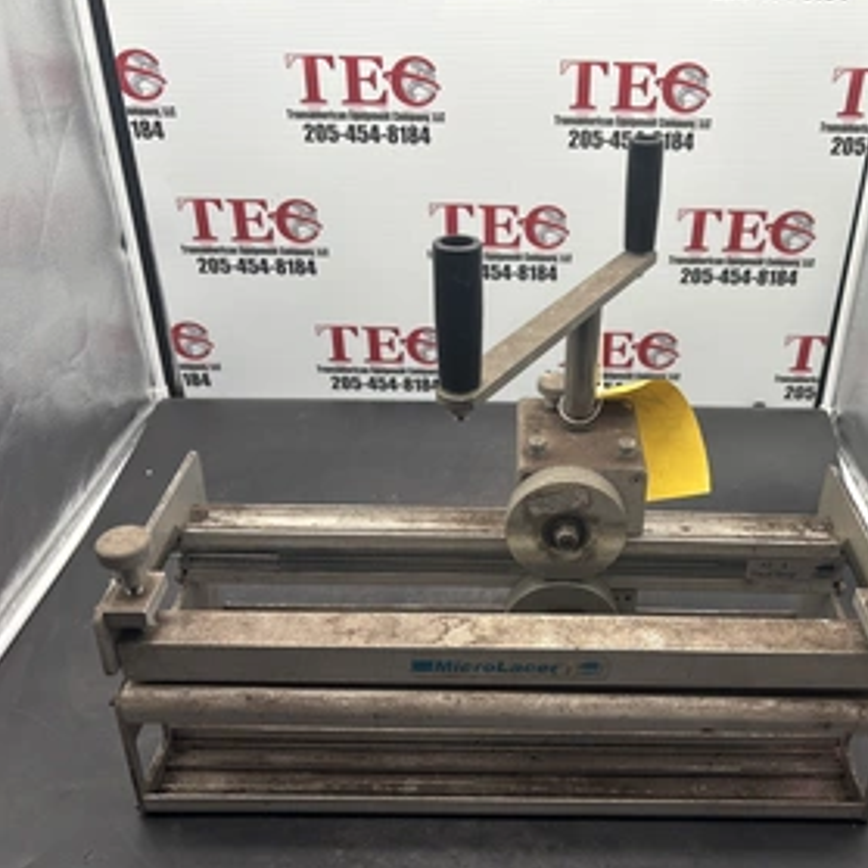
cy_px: 423
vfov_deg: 49.7
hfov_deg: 49.2
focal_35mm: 33
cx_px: 544
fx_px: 936
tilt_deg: -28.6
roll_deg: -1.5
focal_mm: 5.96
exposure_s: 1/185
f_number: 1.6
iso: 40
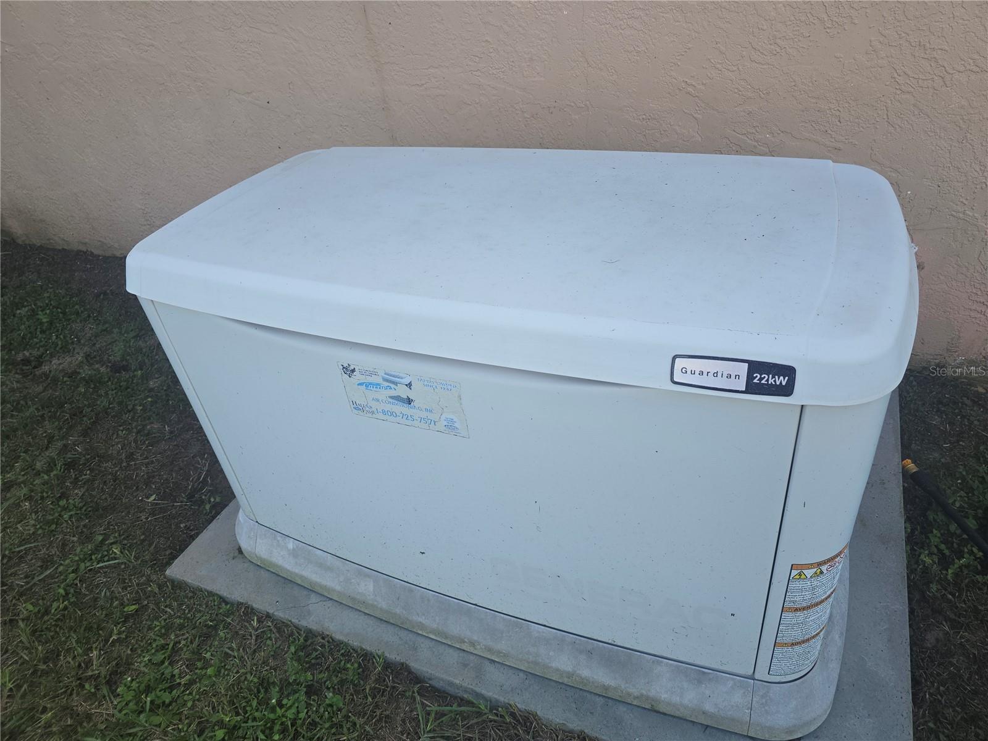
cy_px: 370
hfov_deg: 73.9
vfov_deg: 58.9
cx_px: 494
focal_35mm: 23
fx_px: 656
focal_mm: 6.3
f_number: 1.7
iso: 12
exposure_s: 1/184
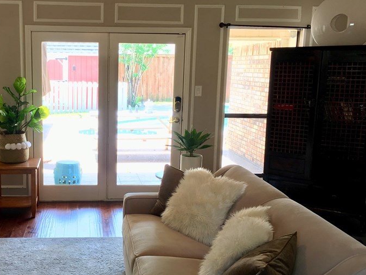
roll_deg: -0.8
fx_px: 465
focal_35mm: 44
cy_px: 155
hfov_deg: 42.2
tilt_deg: -10.1
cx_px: 113
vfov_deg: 32.8
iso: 25
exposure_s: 1/30
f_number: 2.2
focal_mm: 4.15
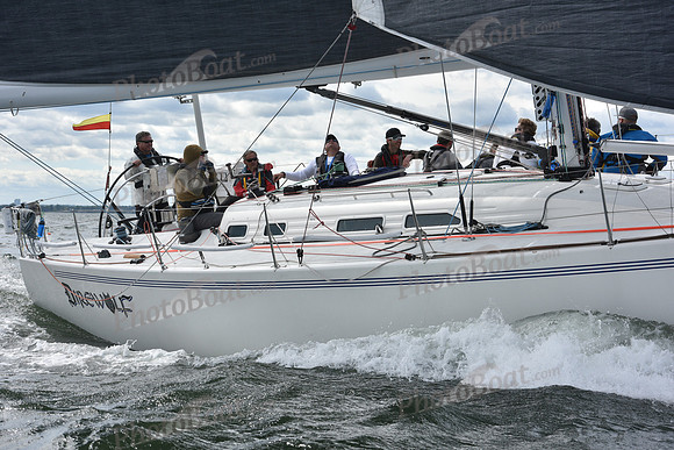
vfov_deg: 17.5
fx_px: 1461
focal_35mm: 78
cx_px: 337
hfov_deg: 26.0
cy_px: 225
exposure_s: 1/1000
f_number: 8
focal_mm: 78
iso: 320
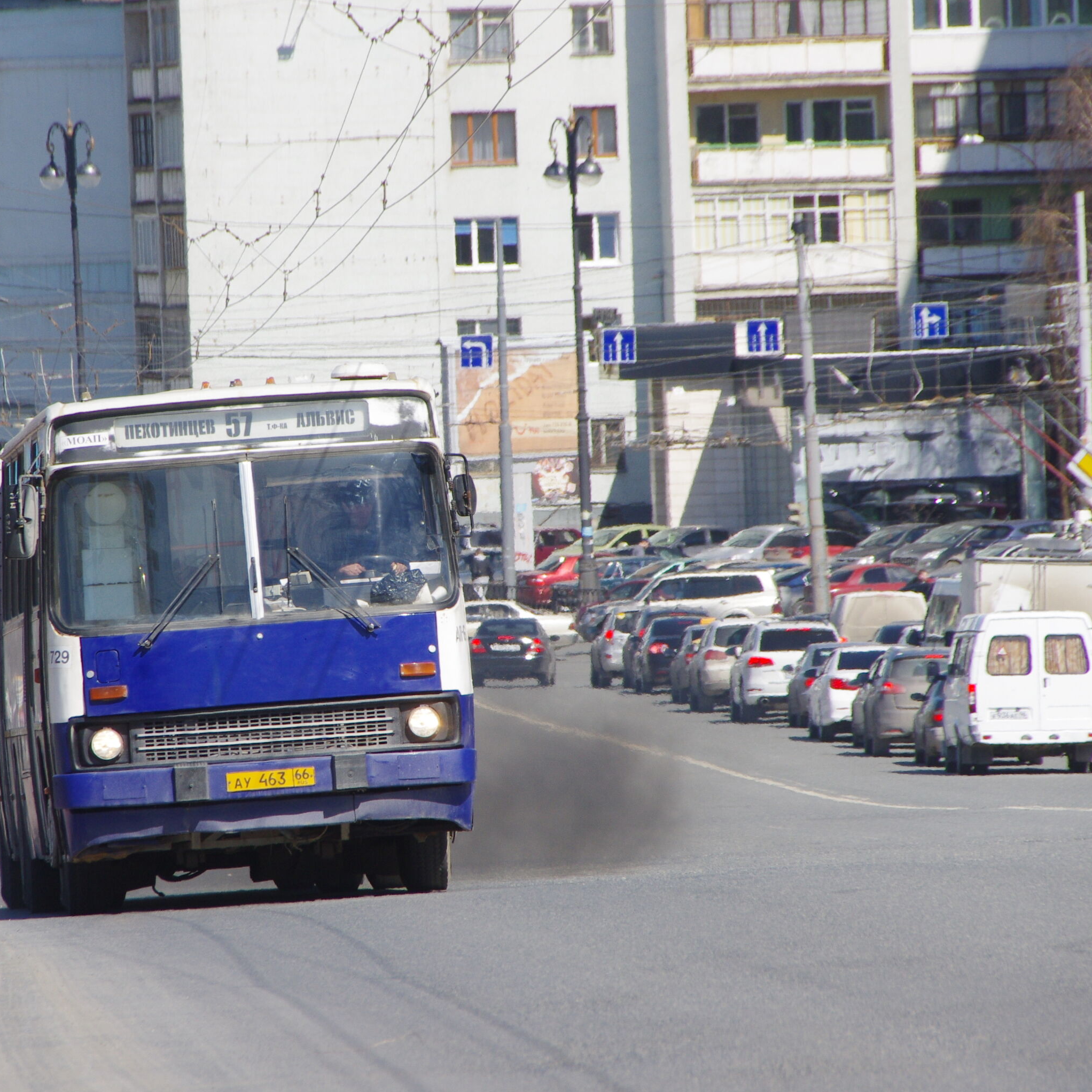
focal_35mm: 479
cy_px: 545
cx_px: 387
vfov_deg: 3.7
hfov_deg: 3.7
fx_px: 17096
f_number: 13
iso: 400
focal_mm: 250
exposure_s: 1/500
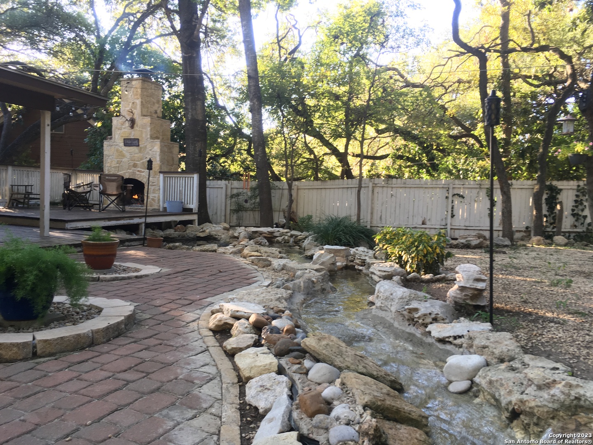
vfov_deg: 48.2
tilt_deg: -5.4
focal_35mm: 29
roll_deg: -2.8
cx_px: 296
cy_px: 222
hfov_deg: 61.7
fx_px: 497
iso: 32
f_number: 2.2
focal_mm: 4.15
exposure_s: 1/30
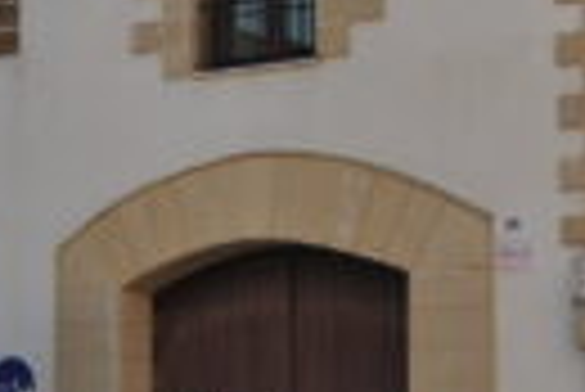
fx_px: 2162
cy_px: 99
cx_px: 58
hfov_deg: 15.2
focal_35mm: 133
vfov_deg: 10.3
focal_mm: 23
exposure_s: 1/200
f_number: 8
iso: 100
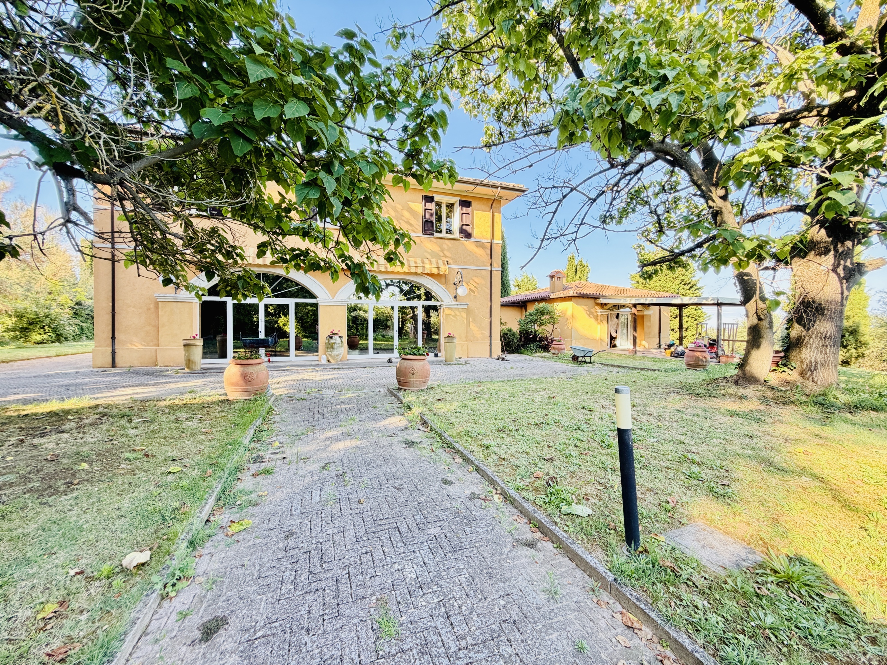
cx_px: 444
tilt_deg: +0.1
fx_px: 359
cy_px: 332
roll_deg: +0.1
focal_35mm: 14
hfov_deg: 102.1
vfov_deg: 85.7
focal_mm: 2.22
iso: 125
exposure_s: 1/121
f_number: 2.2
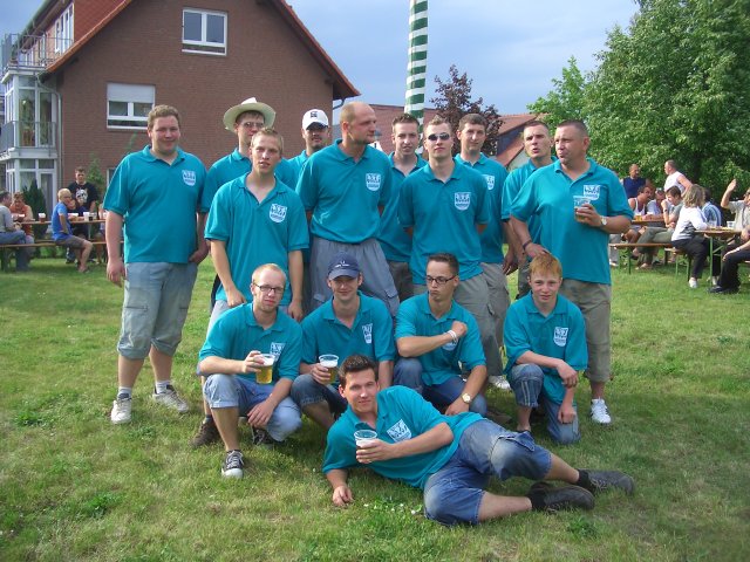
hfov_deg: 52.6
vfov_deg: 40.7
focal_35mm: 35
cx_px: 375
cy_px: 281
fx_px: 758
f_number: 2.6
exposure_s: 1/320
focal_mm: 5.8
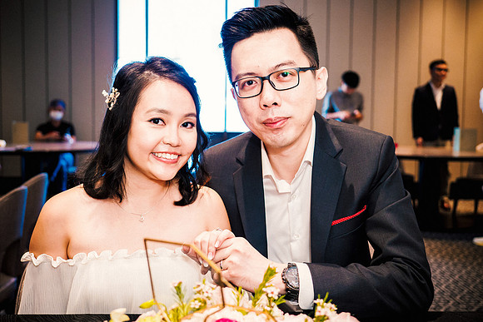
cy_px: 161
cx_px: 238
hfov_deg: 43.3
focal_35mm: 45
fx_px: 609
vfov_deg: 29.6
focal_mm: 21
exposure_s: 1/100
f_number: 2
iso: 800
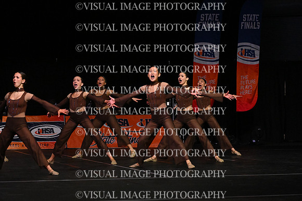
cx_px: 151
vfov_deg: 12.7
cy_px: 100
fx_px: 905
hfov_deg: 18.9
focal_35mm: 108
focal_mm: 72
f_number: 4
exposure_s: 1/1000
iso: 8000
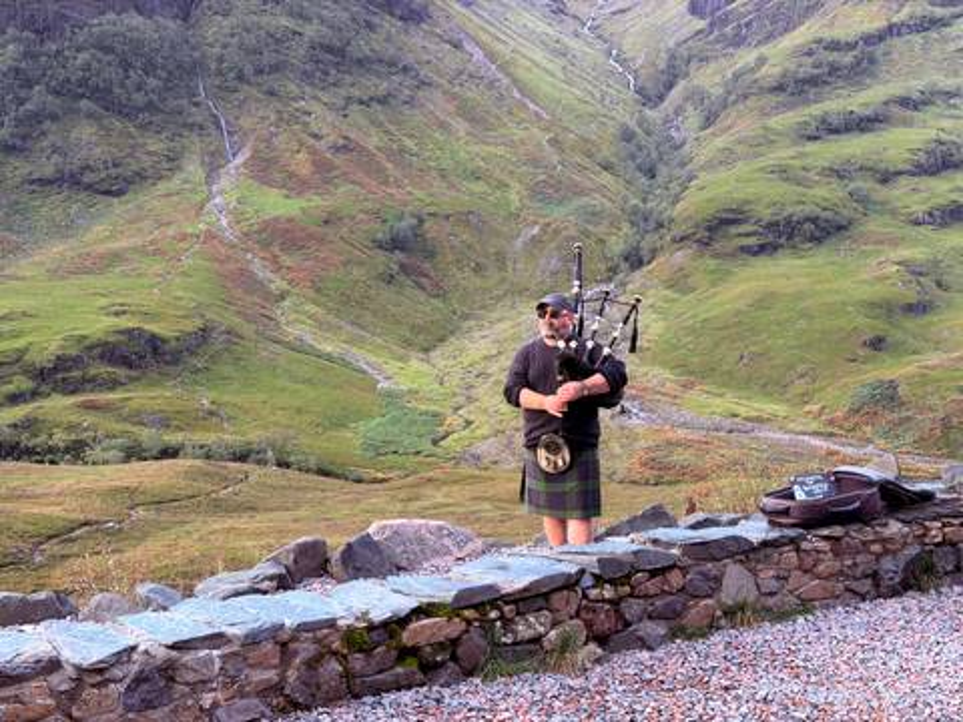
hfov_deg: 39.7
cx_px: 482
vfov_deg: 30.3
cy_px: 361
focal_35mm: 48
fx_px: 1335
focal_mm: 6.76
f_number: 1.78
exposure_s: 1/121
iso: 64
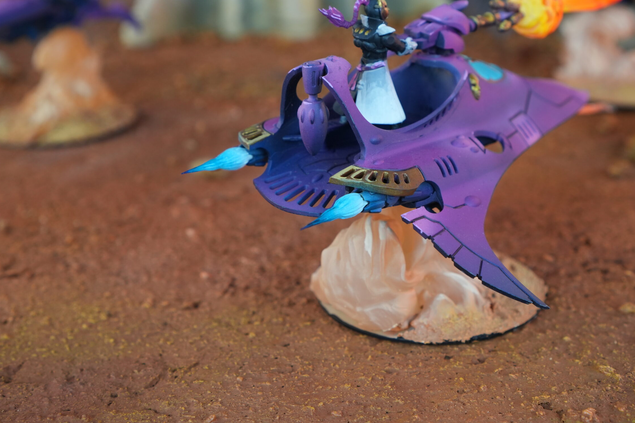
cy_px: 184
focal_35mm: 60
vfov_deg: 22.8
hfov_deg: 33.6
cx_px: 325
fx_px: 1051
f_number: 5.6
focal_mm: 35
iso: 640
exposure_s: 1/30
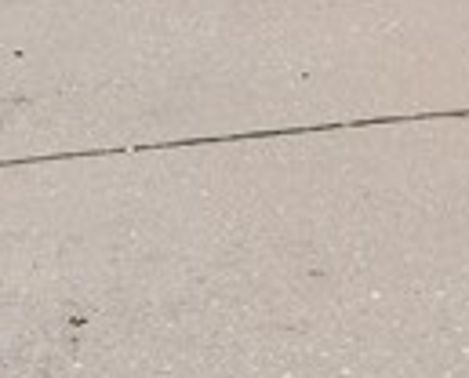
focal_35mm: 189
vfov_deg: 7.3
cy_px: -736
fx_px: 2631
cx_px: 489
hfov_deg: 10.1
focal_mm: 24
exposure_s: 1/1000
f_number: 8
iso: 320
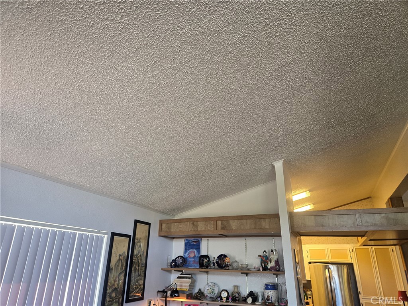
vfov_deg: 58.9
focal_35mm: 23
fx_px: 271
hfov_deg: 73.9
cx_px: 204
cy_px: 153
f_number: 1.8
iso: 200
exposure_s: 1/120
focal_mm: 5.4
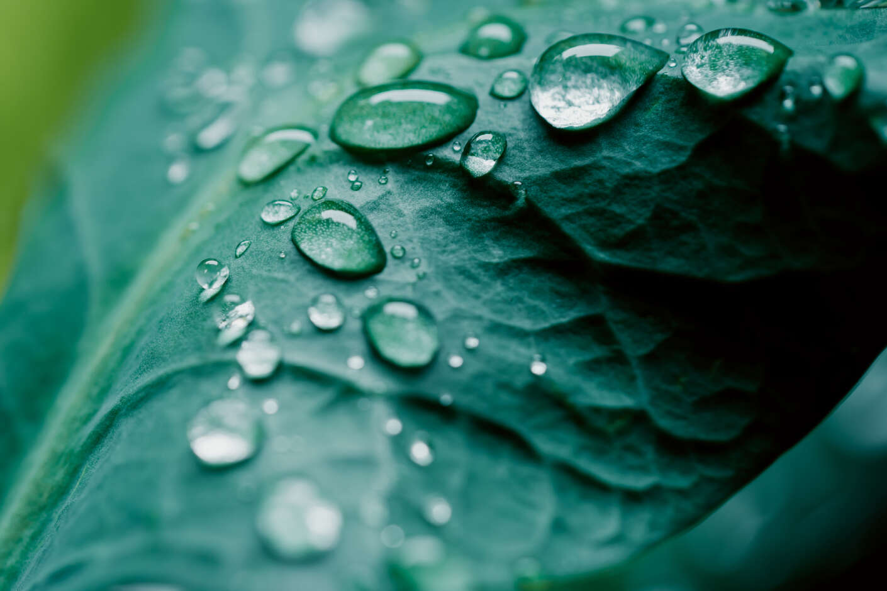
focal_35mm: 90
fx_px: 2217
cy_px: 296
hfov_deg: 22.6
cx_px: 444
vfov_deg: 15.2
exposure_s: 1/25
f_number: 4
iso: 200
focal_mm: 90
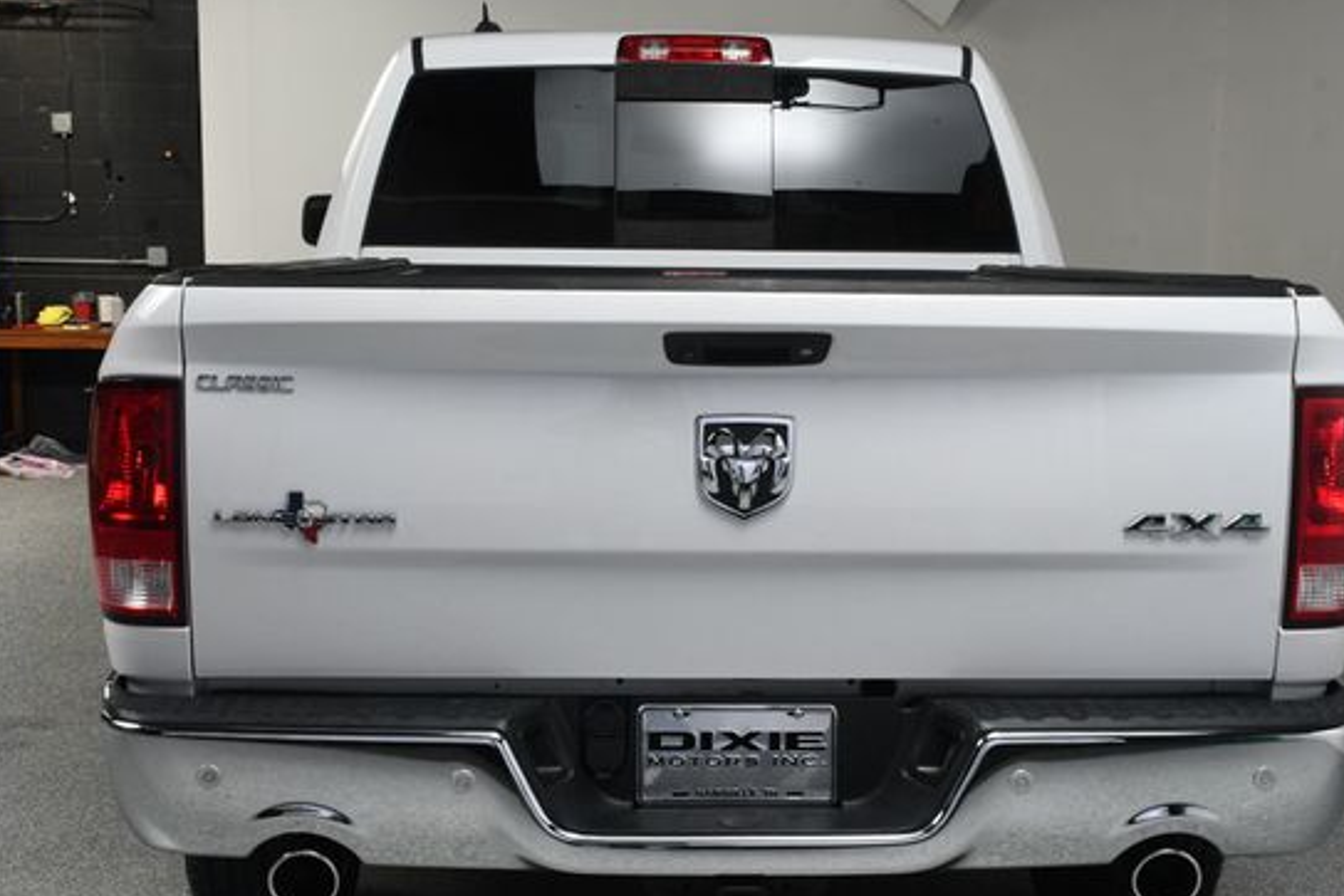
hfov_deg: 37.5
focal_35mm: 53
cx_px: 693
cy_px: 460
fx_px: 1979
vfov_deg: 25.5
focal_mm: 30
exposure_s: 1/160
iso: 100
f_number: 13
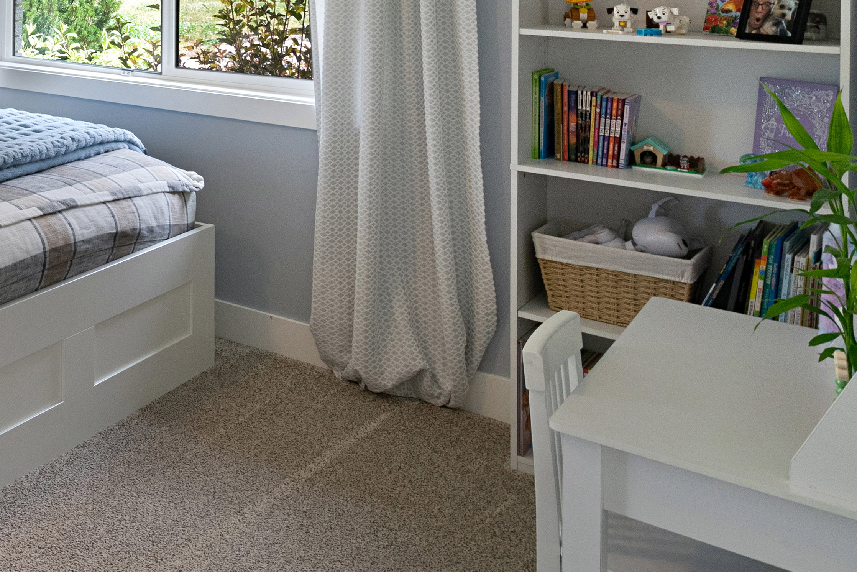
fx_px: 1024
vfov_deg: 28.2
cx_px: -217
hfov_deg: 34.4
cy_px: -68
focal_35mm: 43
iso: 800
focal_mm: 16
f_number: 9
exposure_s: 1/10
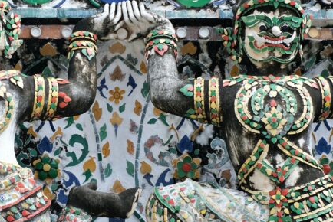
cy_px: 124
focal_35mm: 125
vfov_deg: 11.0
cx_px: 89
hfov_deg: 16.3
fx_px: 1157
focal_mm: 35
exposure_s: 1/420
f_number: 3.6
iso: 160
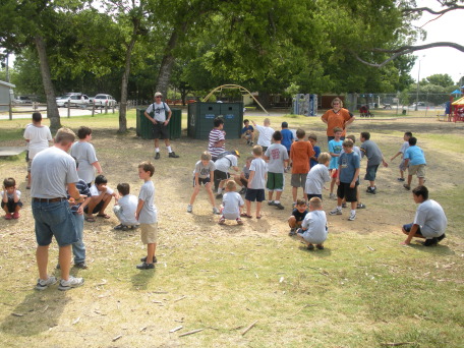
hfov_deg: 51.4
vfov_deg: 39.7
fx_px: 483
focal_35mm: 36
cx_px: 232
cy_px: 174
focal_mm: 6.3
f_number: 3.5
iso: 88
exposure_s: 1/295
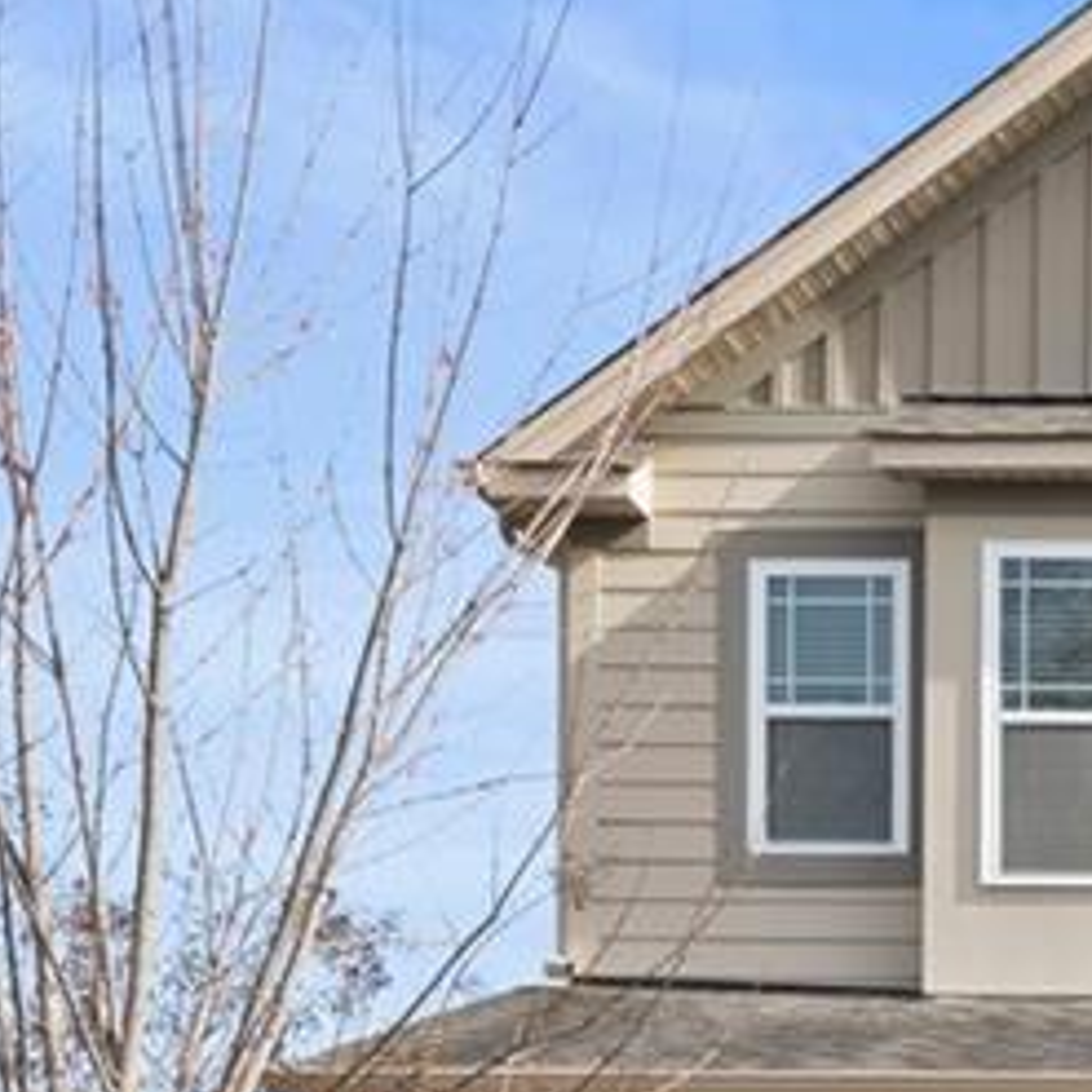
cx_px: 1821
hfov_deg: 16.1
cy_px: 1039
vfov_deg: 17.9
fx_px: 3391
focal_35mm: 95
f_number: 8
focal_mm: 18.2
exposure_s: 1/320
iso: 250
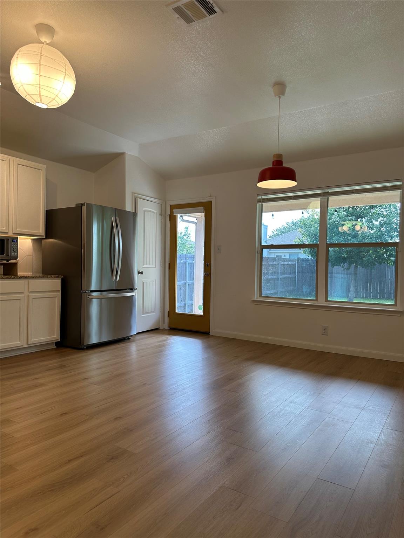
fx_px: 373
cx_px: 202
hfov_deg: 56.8
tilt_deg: -0.5
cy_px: 269
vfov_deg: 71.6
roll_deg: -2.5
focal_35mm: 24
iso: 64
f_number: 1.78
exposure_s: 1/200
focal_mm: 6.86
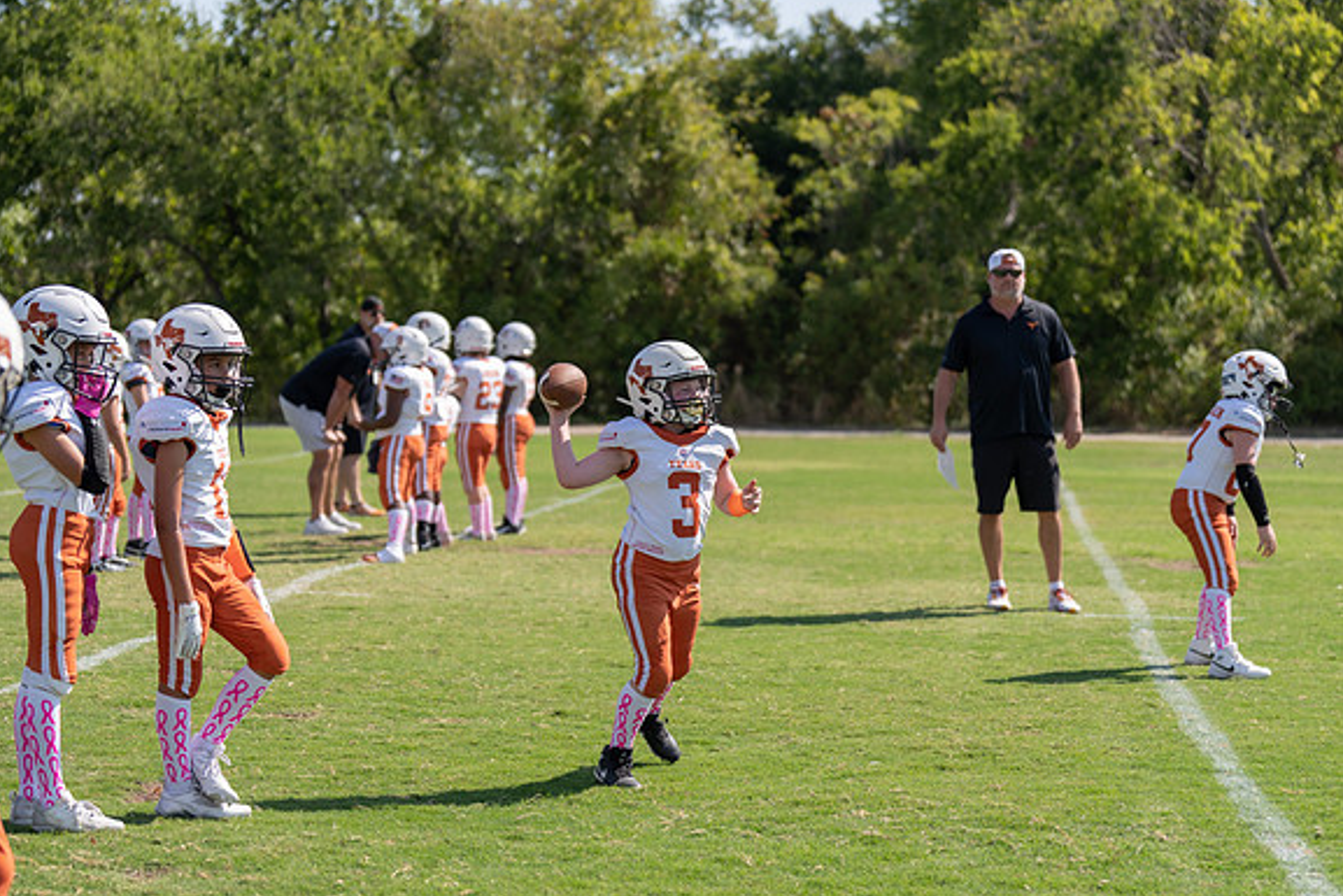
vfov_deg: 16.1
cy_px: 465
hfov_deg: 23.9
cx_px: 670
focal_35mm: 85
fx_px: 3172
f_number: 2.8
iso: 100
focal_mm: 79
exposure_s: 1/1600
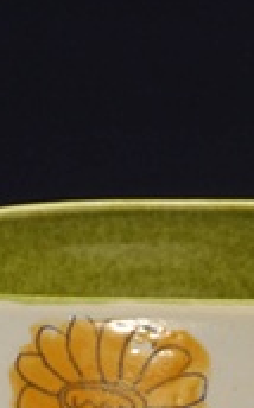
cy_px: 487
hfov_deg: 3.8
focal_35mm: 341
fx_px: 3790
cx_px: 275
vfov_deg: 6.1
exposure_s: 1/3.33
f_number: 36
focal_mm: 60
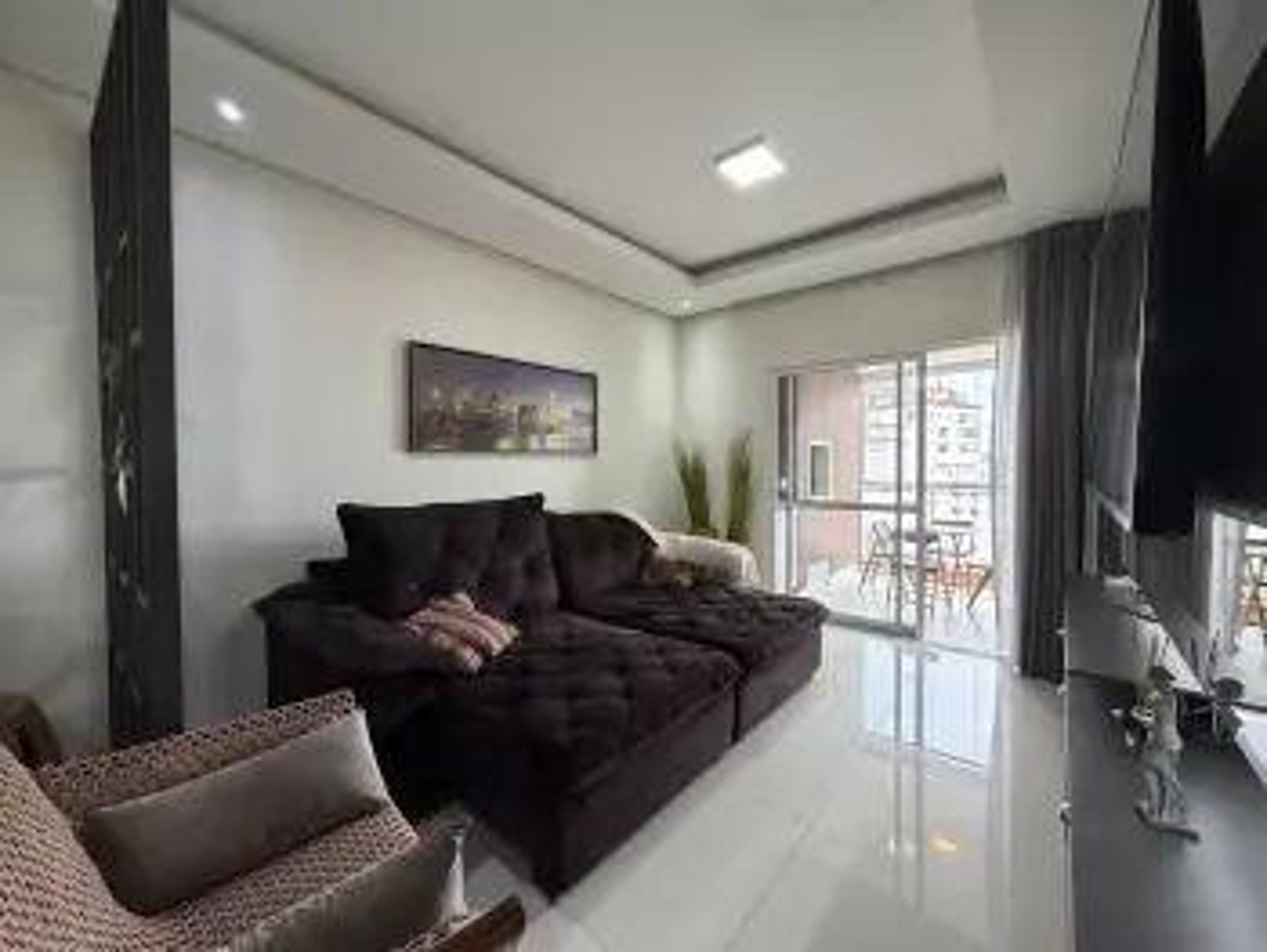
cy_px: 476
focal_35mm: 14
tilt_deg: -1.7
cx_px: 634
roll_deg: -0.3
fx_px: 513
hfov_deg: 102.0
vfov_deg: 85.7
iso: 320
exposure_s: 1/120
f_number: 2.2
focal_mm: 2.22
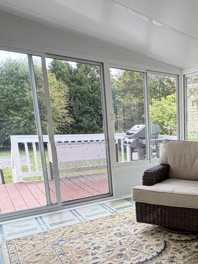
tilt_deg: -11.3
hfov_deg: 38.3
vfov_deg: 56.0
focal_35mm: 32
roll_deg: +0.1
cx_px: 206
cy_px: 169
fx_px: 244
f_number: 2.2
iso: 160
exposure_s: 1/121
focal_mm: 2.22
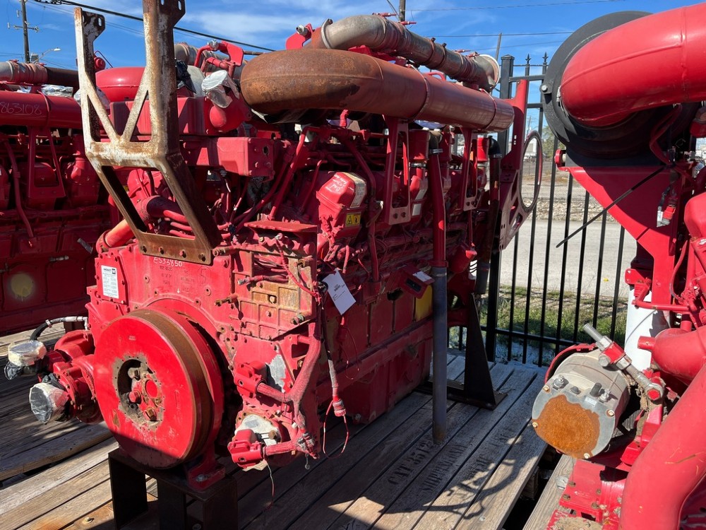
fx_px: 530
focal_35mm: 26
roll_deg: +0.2
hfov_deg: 67.3
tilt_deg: -11.6
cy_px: 265
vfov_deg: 53.1
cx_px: 353
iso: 50
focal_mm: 5.1
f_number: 1.6
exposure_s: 1/1600
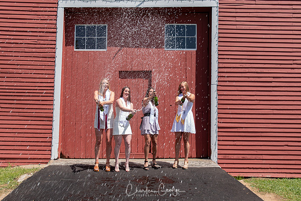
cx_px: 150
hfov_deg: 51.2
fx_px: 314
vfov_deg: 35.5
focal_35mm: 38
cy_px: 100
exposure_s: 1/250
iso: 100
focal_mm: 25
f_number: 5.6
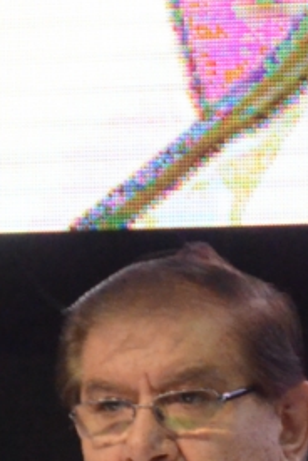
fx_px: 7492
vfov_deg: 3.5
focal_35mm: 584
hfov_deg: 2.3
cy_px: 513
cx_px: 661
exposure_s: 1/500
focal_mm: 105
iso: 6400
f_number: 5.3
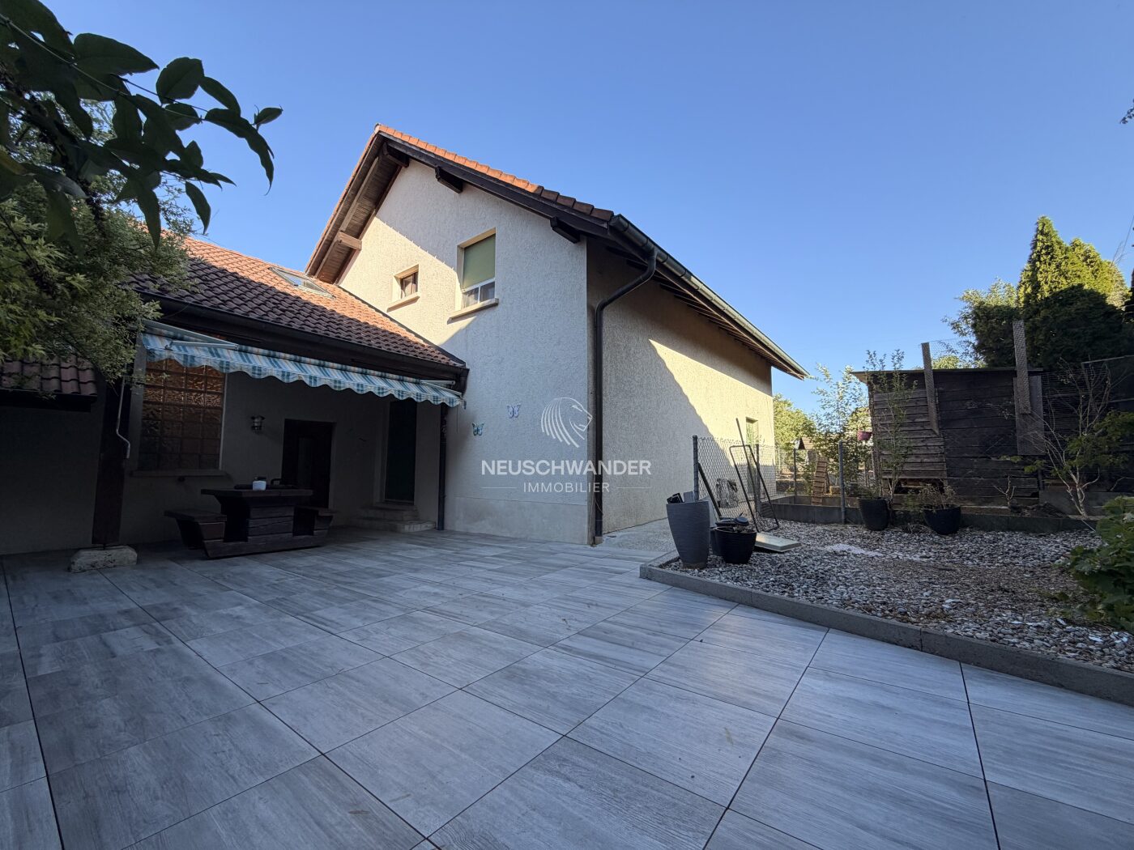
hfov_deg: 102.1
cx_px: 567
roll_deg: +0.2
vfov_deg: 85.7
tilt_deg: +5.9
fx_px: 459
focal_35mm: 14
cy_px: 425
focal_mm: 2.22
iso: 64
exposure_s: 1/502
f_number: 2.2
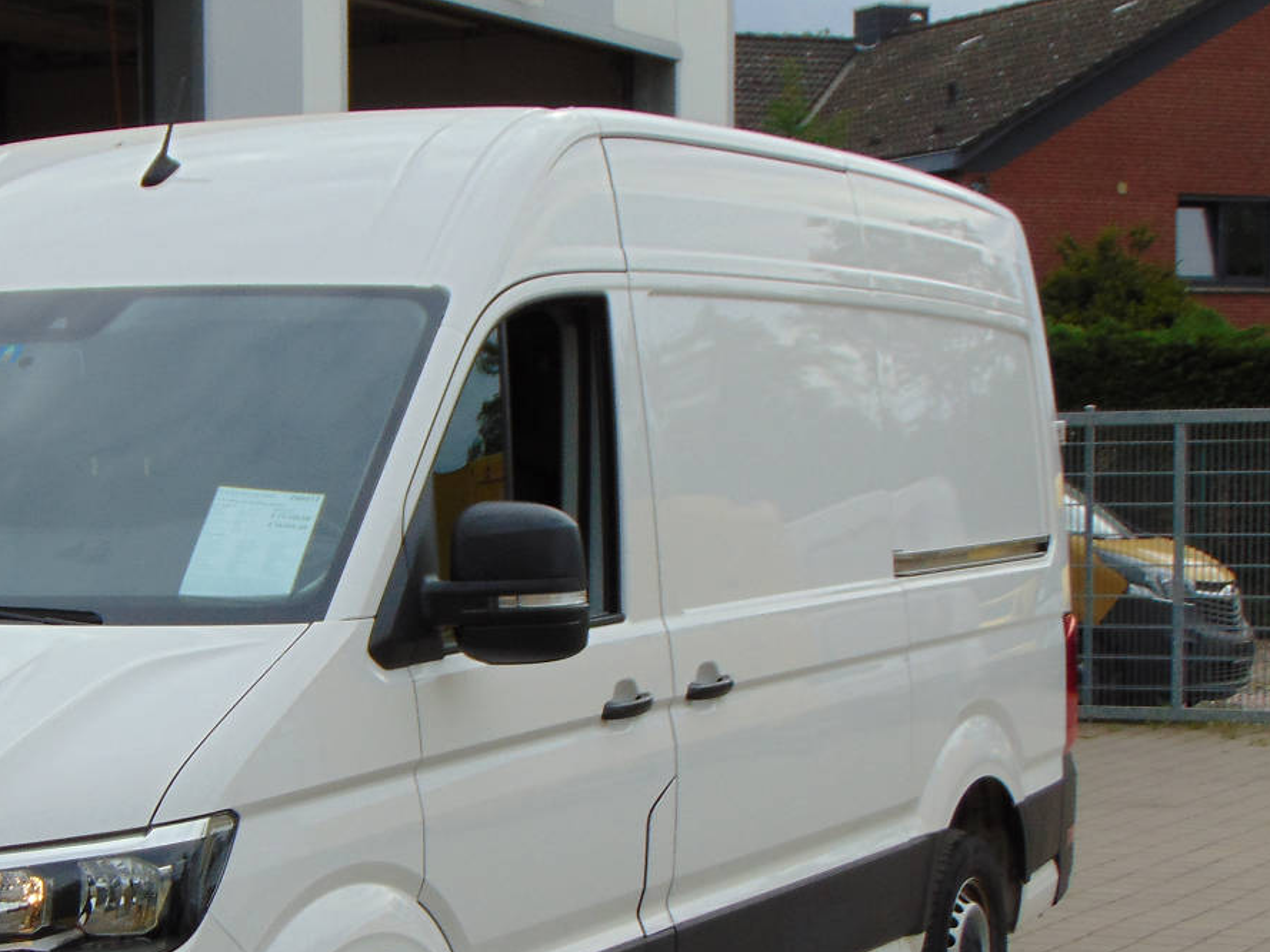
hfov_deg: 21.4
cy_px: 785
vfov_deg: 16.3
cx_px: 201
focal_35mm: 90
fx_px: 3302
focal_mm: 9
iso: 80
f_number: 3.5
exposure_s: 1/640
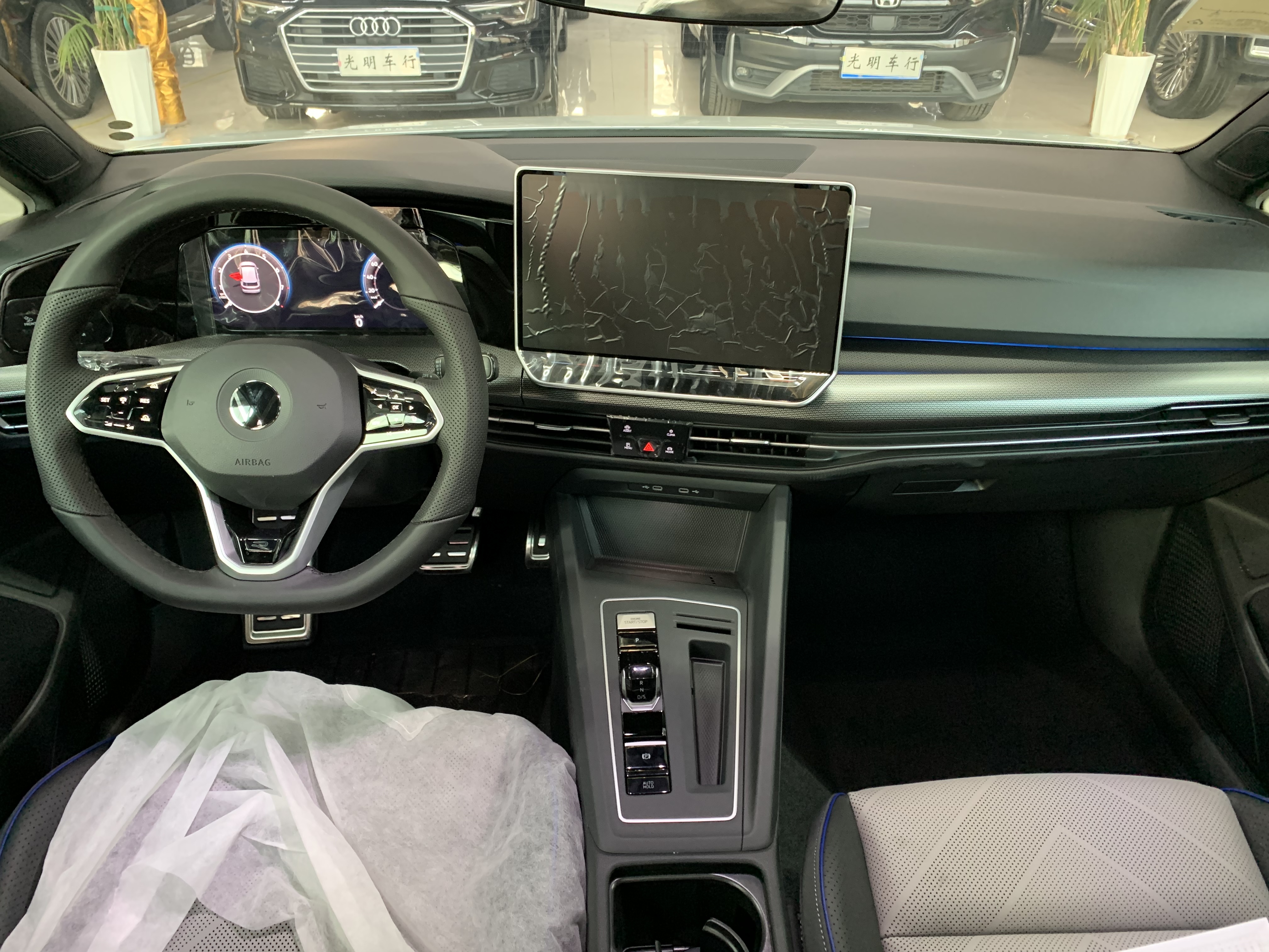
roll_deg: -1.2
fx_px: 953
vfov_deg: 53.1
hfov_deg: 67.3
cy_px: 476
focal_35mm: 26
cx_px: 634
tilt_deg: -31.6
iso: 320
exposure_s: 1/49
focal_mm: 4.25
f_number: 1.8
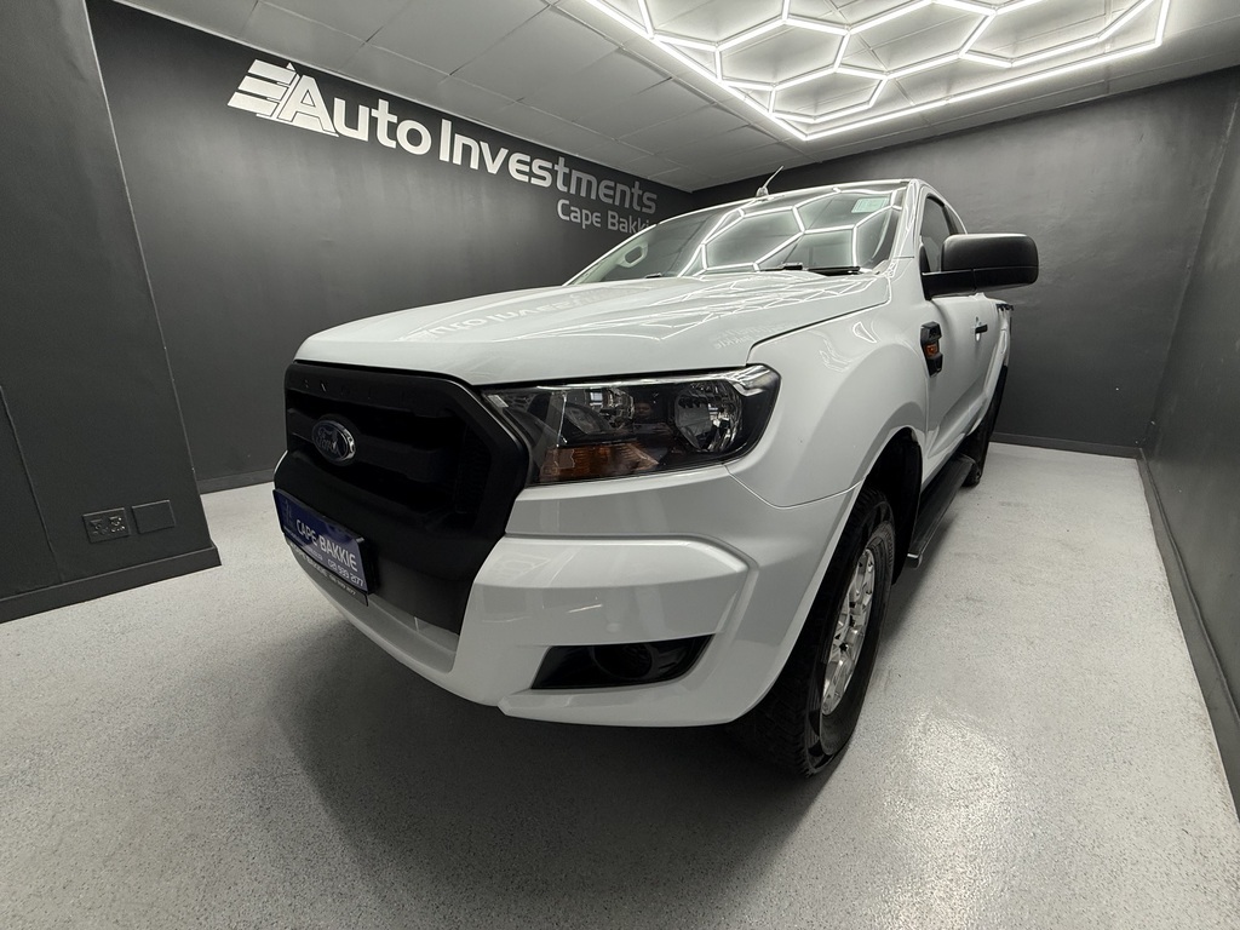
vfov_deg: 85.7
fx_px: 502
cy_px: 465
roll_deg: +0.6
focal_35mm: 14
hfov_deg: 102.1
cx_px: 620
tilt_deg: -14.5
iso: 200
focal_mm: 2.22
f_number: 2.2
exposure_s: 1/100
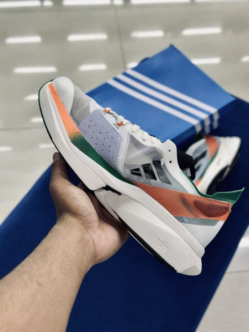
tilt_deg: -58.2
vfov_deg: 39.7
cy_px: 166
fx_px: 460
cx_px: 124
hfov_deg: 30.3
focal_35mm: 48
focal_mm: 6.86
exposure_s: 1/121
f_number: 1.78
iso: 64
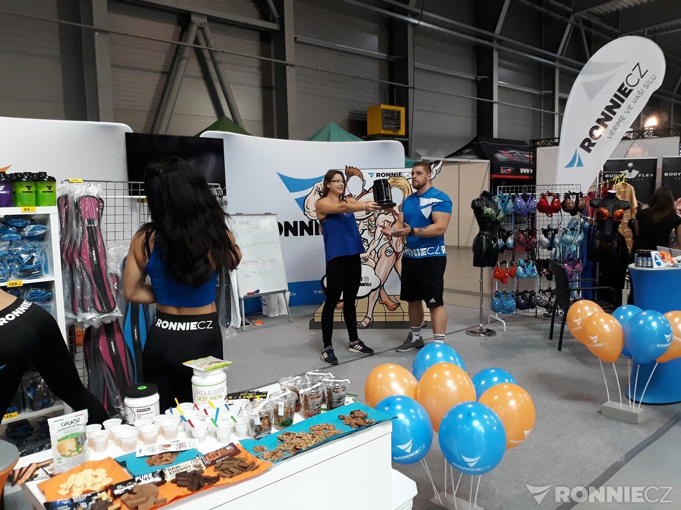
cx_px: 340
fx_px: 531
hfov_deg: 65.3
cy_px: 255
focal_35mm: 27
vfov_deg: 51.4
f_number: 1.7
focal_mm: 3.71
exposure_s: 1/50
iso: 200
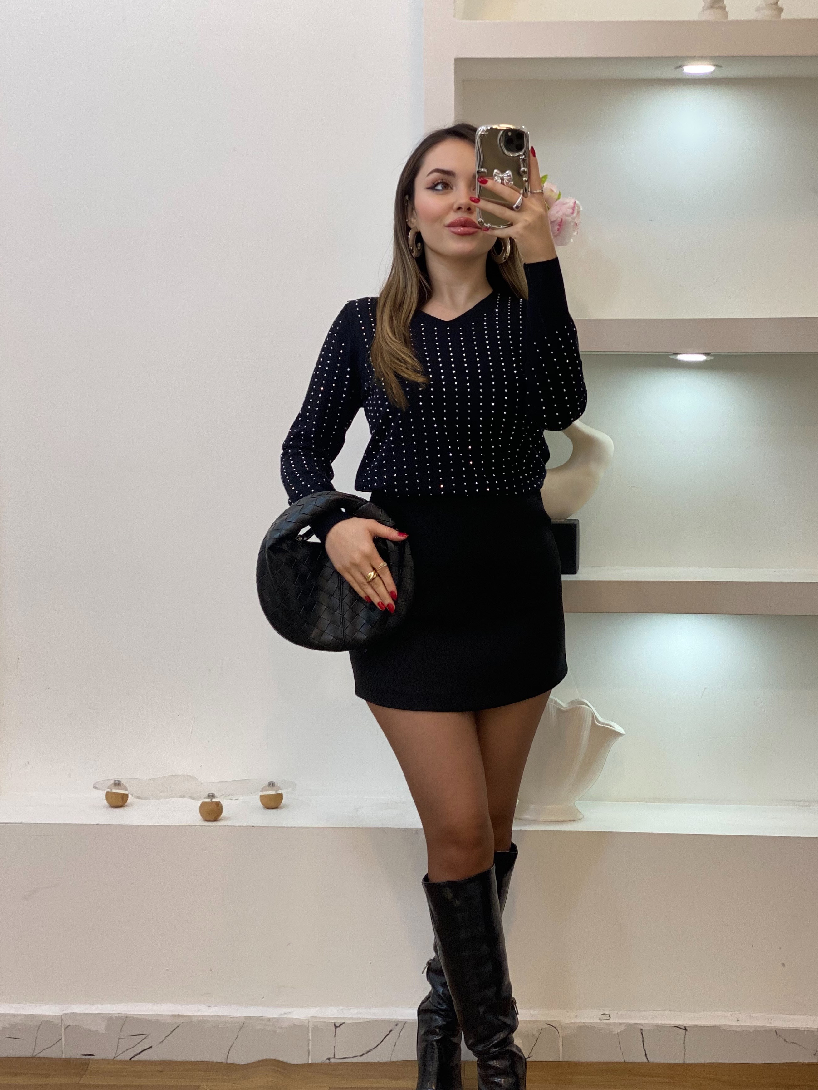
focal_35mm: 60
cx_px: 460
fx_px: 1890
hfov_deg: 24.4
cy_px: 626
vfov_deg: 32.1
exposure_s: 1/100
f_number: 2
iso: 80
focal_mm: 6
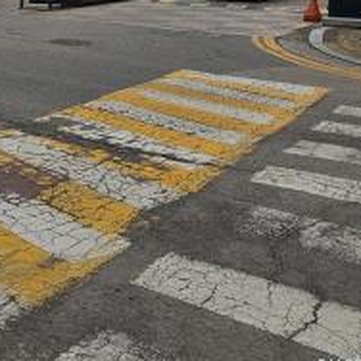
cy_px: 0
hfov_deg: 28.7
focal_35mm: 49
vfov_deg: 32.0
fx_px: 578
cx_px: -102
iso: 50
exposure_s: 1/1304
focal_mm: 2.2
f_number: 2.2
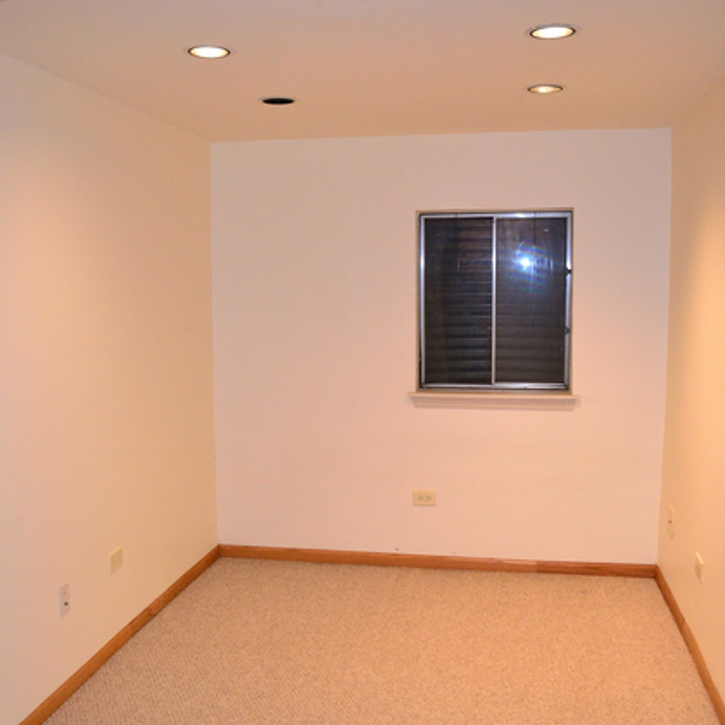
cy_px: 367
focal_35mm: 35
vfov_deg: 47.2
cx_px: 356
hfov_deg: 47.2
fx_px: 829
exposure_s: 1/80
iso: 1600
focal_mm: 18
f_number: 4.5
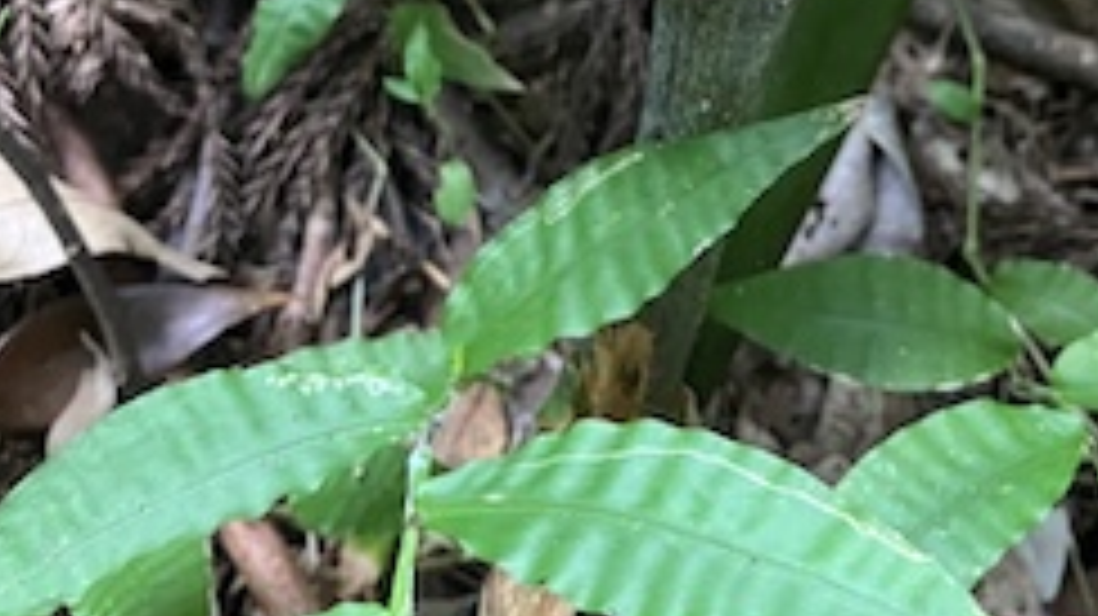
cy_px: -135
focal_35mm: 56
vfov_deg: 20.0
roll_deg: +0.0
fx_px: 1630
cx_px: 729
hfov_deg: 36.9
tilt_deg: -32.0
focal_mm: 3.99
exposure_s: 1/60
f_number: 1.8
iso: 320
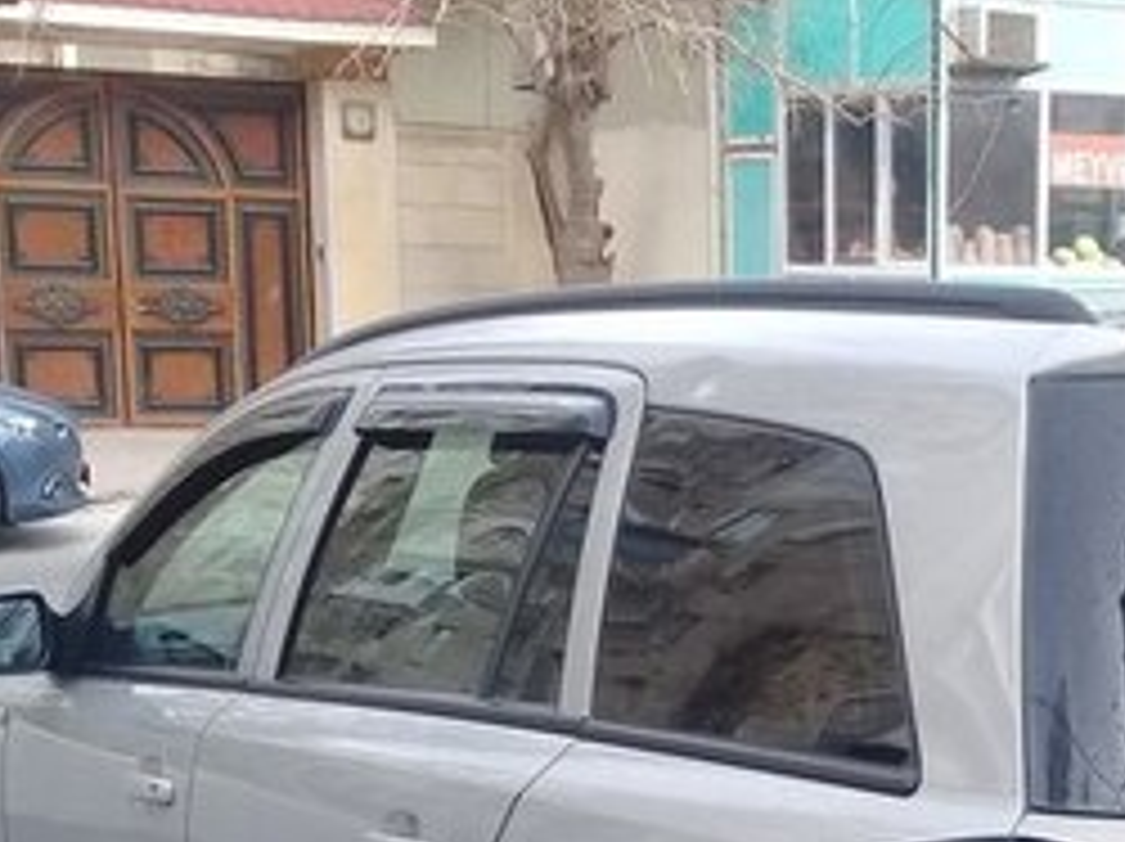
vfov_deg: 17.1
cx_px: 900
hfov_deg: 23.5
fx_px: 2662
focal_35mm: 82
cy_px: 1029
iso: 50
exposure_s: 1/228
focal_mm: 3.3
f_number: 2.2
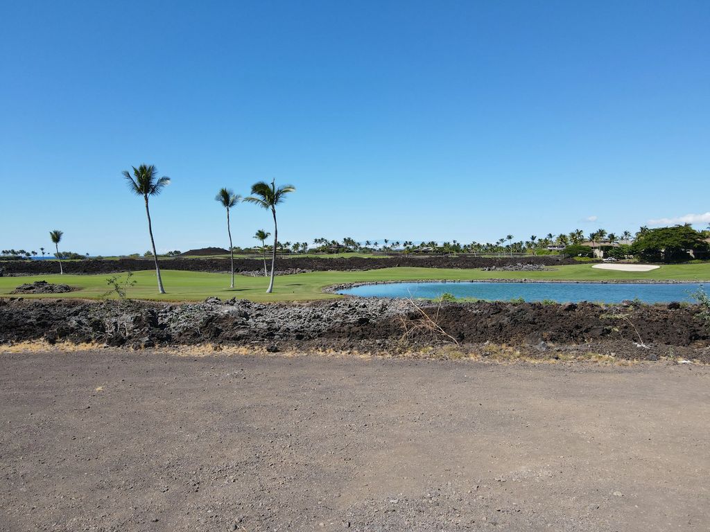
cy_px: 266
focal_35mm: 24
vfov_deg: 56.8
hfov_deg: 71.6
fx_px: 492
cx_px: 355
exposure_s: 1/640
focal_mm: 4.5
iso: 100
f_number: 2.8
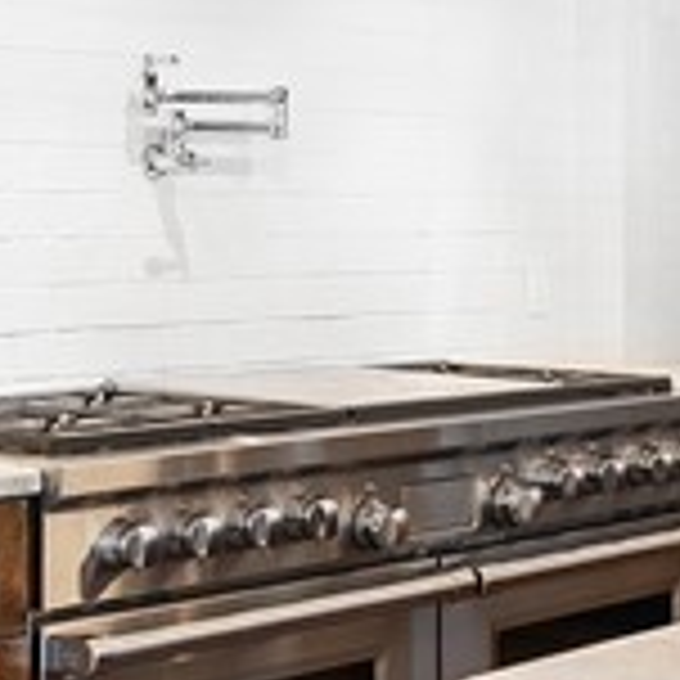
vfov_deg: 17.7
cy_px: 189
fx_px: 2178
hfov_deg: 17.6
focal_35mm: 98
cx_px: 549
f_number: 9
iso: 800
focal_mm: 16
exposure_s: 1/1.67
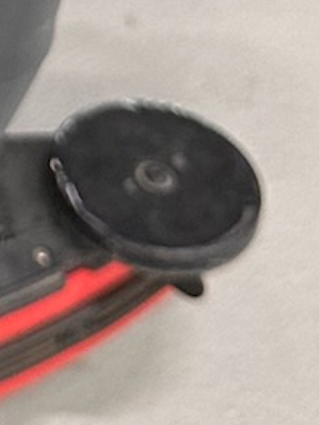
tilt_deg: -42.9
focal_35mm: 186
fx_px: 2285
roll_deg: +0.1
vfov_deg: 9.5
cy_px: -576
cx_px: -508
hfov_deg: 7.4
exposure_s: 1/50
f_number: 1.78
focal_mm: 6.86
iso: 200
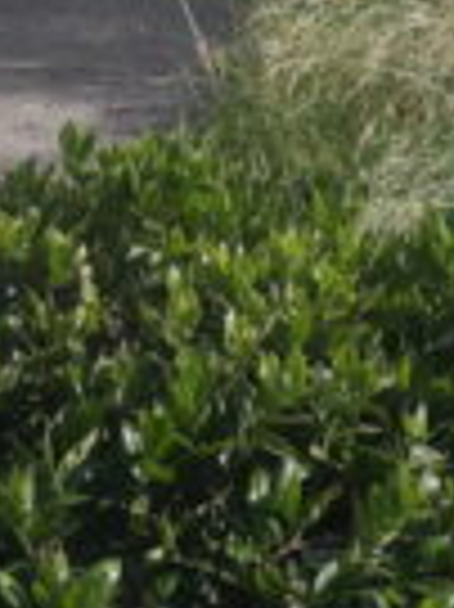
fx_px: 2872
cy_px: -437
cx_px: 301
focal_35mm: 164
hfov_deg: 9.0
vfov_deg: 11.3
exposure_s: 1/200
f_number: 5
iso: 100
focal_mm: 20
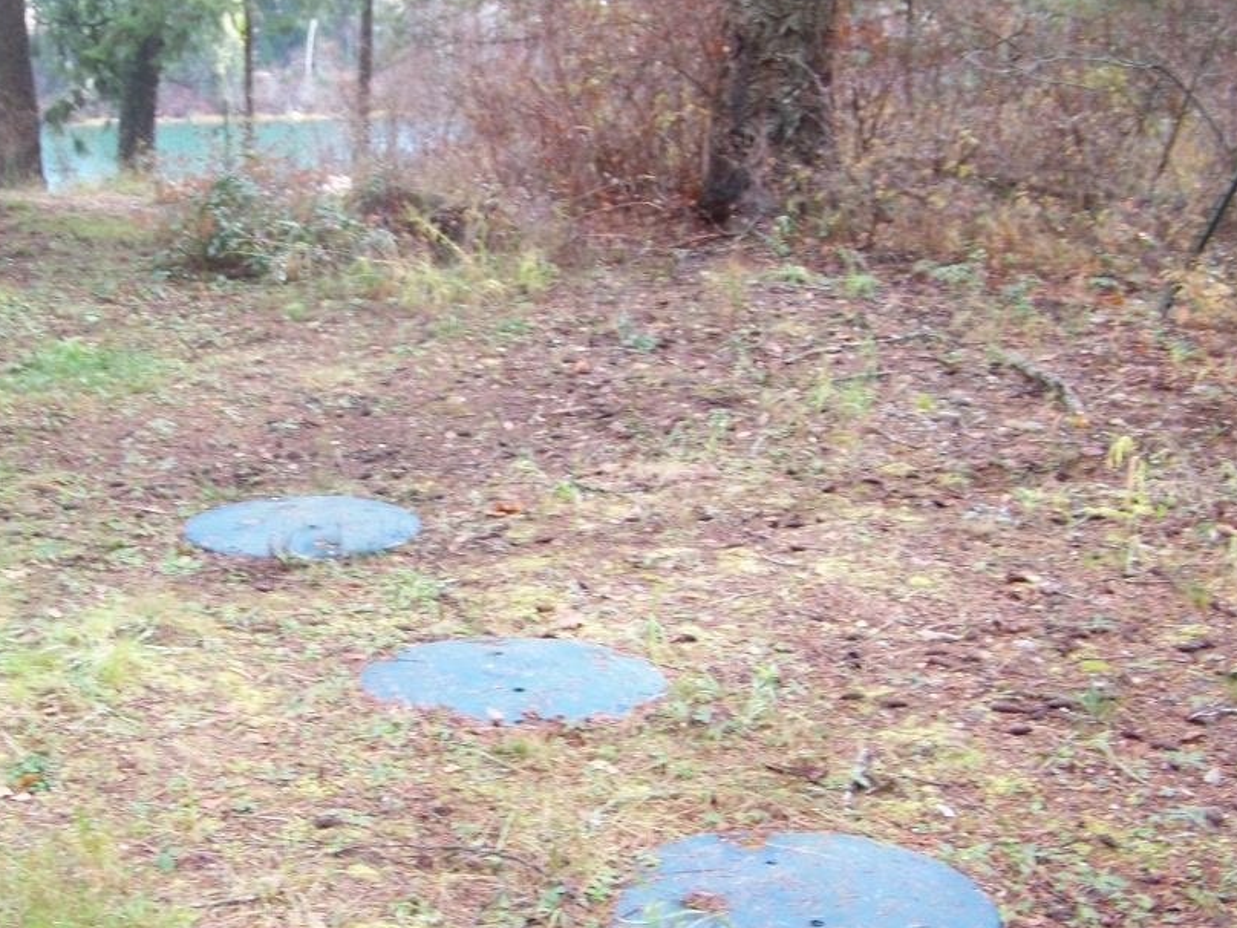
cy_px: 574
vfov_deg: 25.6
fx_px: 2037
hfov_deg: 33.4
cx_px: 398
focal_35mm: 57
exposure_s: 1/50
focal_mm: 5.85
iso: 64
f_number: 2.8
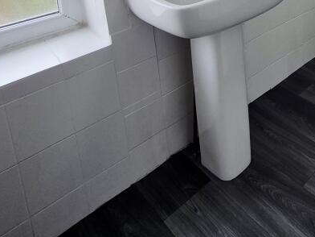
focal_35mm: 34
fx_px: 309
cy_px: -64
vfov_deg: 32.4
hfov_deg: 46.8
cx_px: 301
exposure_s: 1/111
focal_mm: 1.74
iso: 40
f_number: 2.2
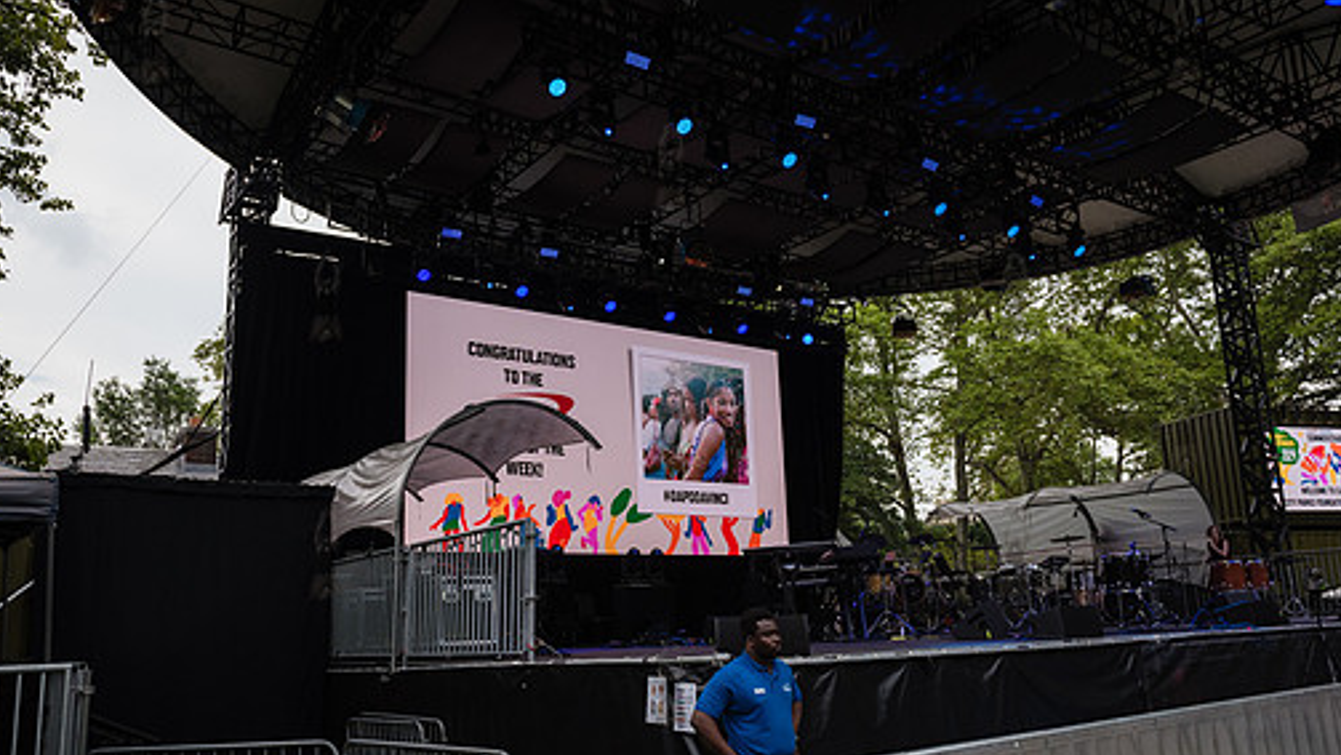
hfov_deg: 66.1
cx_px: 669
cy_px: 423
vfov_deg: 40.1
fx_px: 1031
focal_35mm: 29
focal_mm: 24
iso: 1000
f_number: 4.5
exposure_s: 1/1600
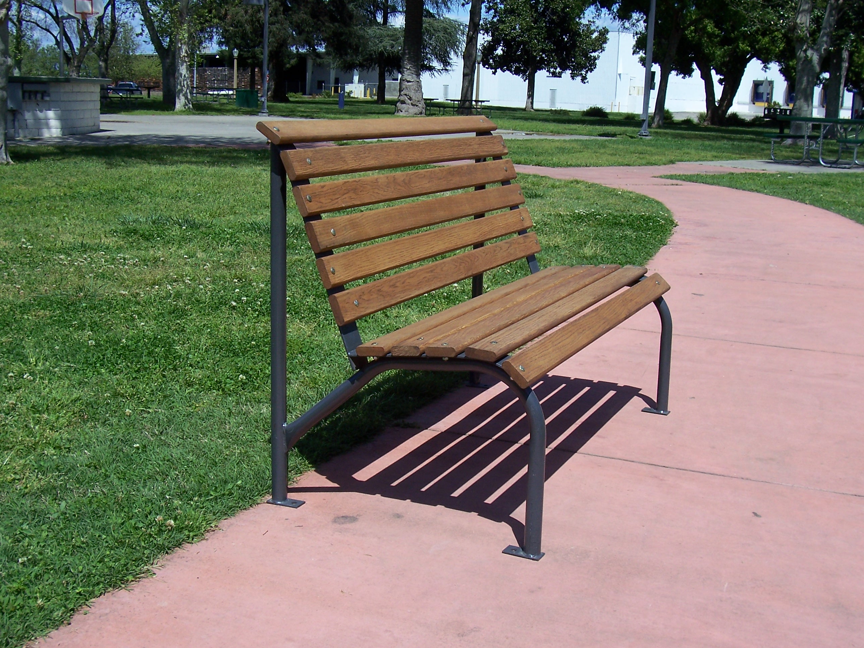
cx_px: 432
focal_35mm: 42
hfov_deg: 44.8
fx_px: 1048
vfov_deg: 34.3
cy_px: 324
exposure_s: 1/500
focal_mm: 7
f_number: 5.6
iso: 80
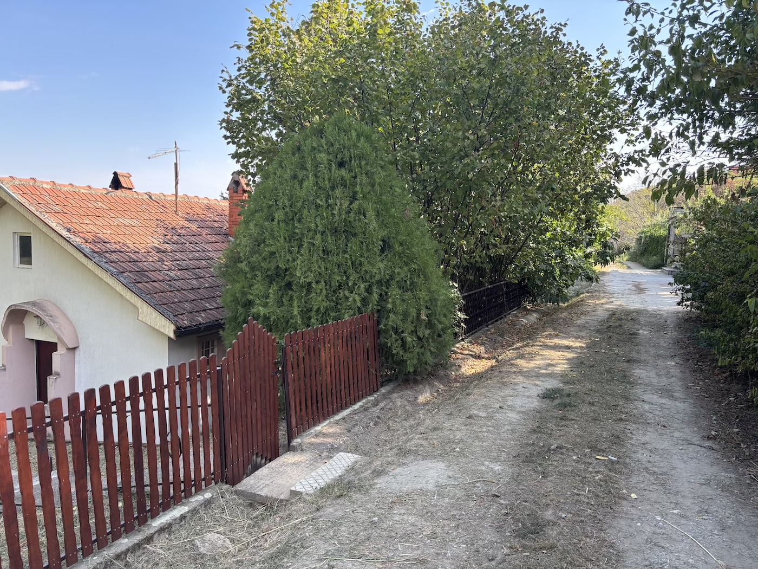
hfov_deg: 67.3
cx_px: 379
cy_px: 284
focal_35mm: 26
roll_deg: -2.0
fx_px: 569
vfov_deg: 53.1
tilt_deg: -5.5
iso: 50
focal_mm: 5.96
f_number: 1.6
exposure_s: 1/421
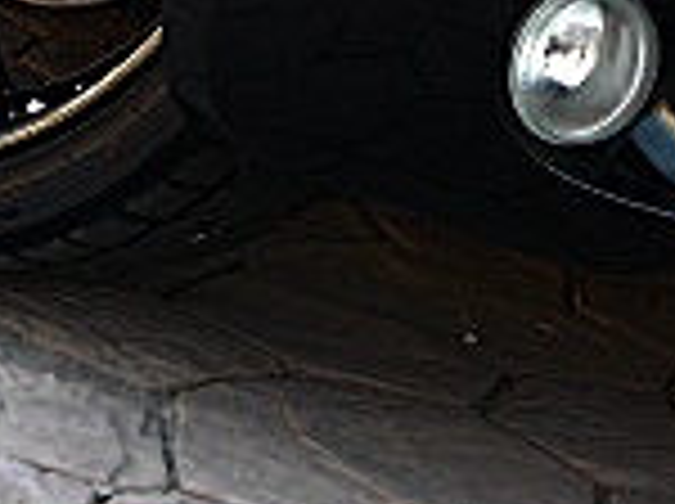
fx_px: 2998
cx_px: 522
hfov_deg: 12.8
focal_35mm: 154
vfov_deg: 9.3
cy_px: -328
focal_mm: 6.3
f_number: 2.8
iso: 50
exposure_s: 1/60
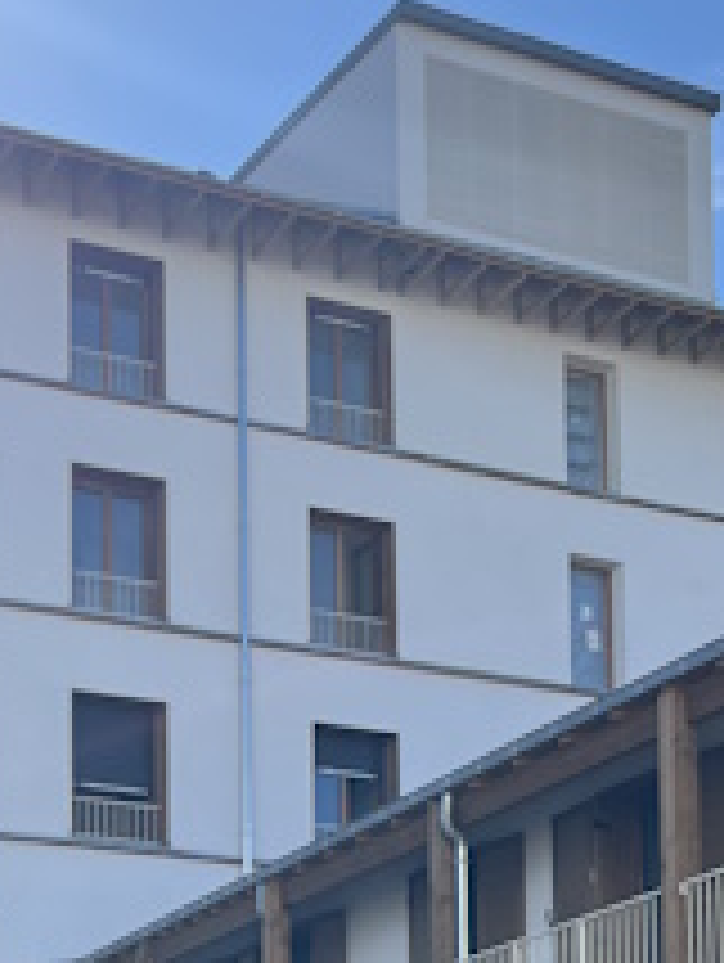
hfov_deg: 19.3
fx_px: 2115
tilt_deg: +4.7
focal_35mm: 76
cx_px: 211
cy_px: 1190
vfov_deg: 23.2
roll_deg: -0.3
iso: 50
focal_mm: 5.1
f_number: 1.6
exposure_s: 1/2222
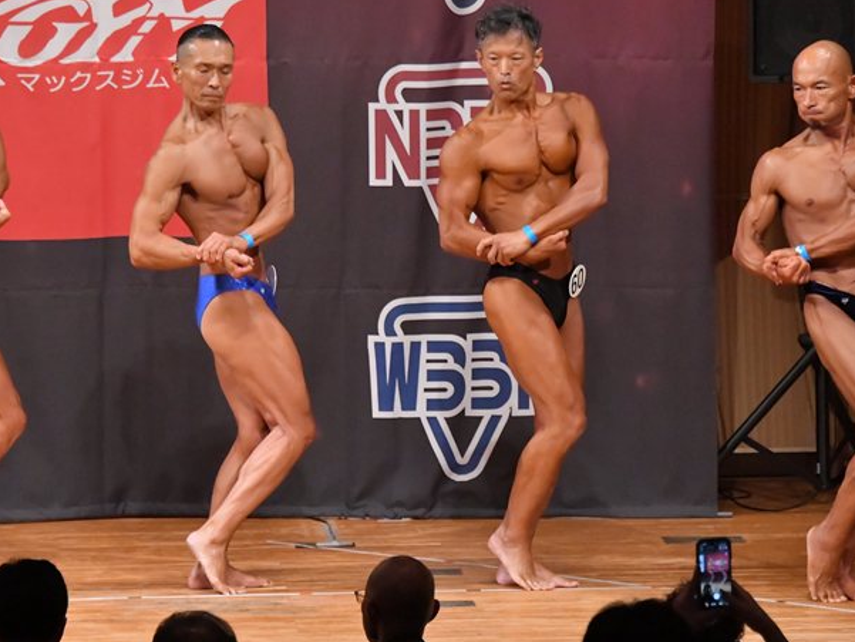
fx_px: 7807
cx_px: 457
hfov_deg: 6.3
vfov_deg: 4.7
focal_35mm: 316
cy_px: 283
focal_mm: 170
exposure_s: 1/400
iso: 10000
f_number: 5.6
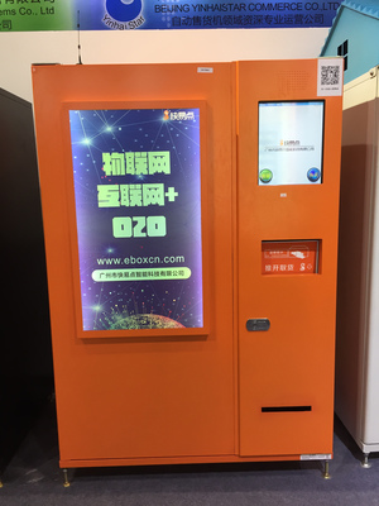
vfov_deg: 61.7
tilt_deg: -10.9
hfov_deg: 48.2
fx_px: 423
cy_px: 253
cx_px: 190
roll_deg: +1.7
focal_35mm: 29
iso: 40
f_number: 2.2
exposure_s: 1/33
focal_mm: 4.15
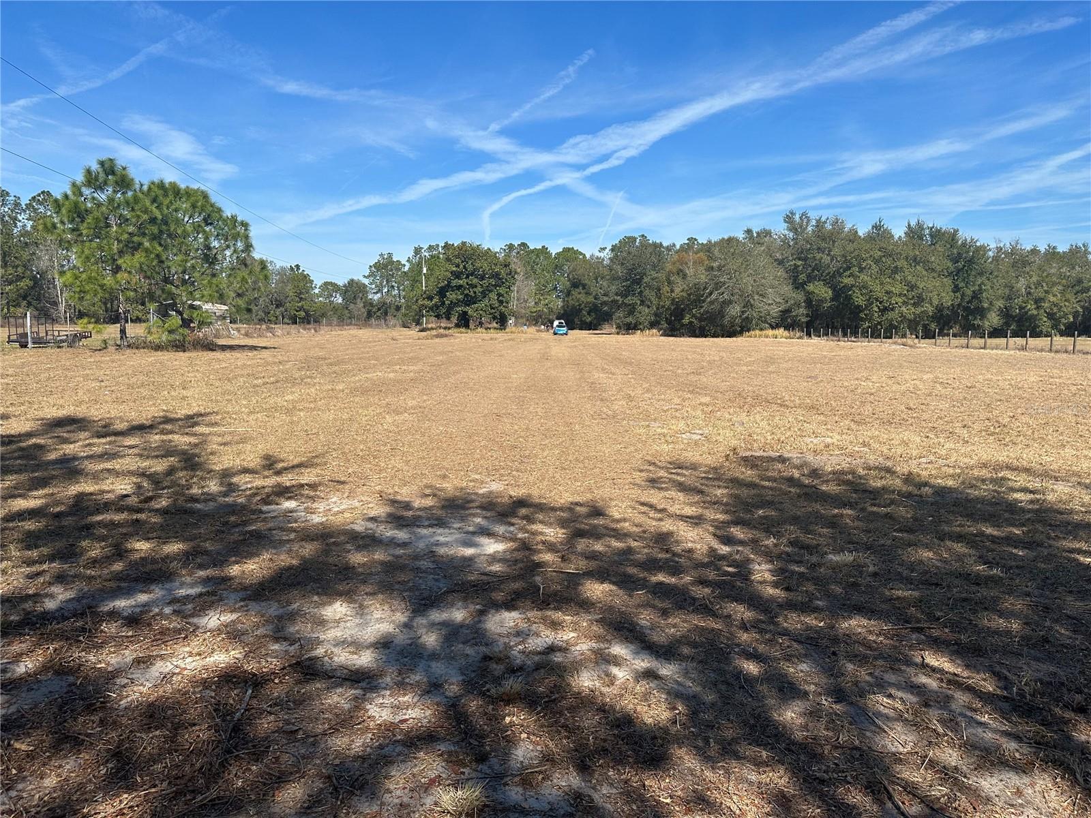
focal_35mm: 24
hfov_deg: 71.6
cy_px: 409
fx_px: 756
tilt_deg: -5.7
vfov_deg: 56.8
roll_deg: -1.0
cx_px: 546
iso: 80
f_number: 1.78
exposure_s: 1/4545
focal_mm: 6.86
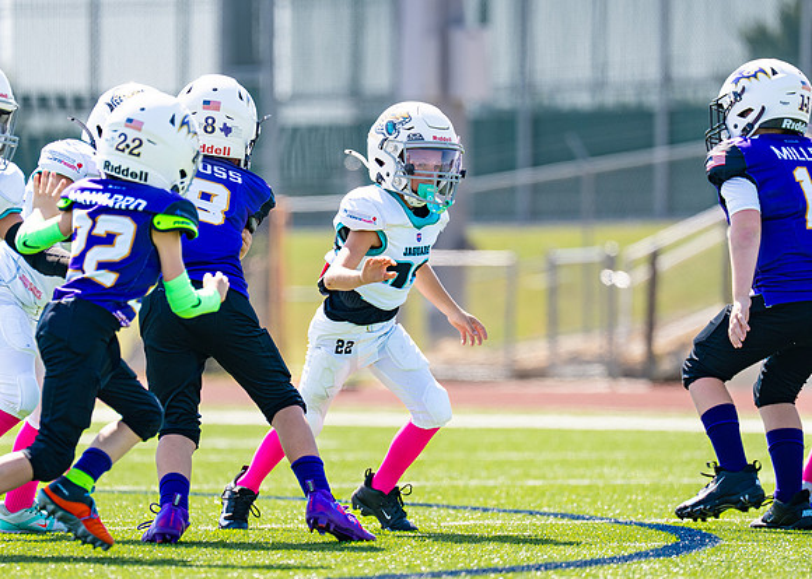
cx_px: 339
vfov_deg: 4.3
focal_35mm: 333
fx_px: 7682
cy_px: 337
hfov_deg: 6.1
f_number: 2.8
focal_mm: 200
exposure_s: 1/1250
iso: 100
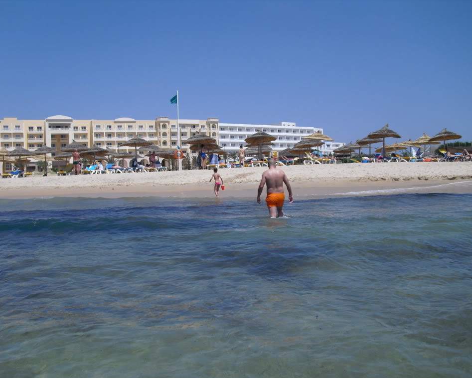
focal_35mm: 38
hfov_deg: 47.9
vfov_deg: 39.2
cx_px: 223
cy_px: 190
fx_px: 531
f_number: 7.8
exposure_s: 1/250
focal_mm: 6.3
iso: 64
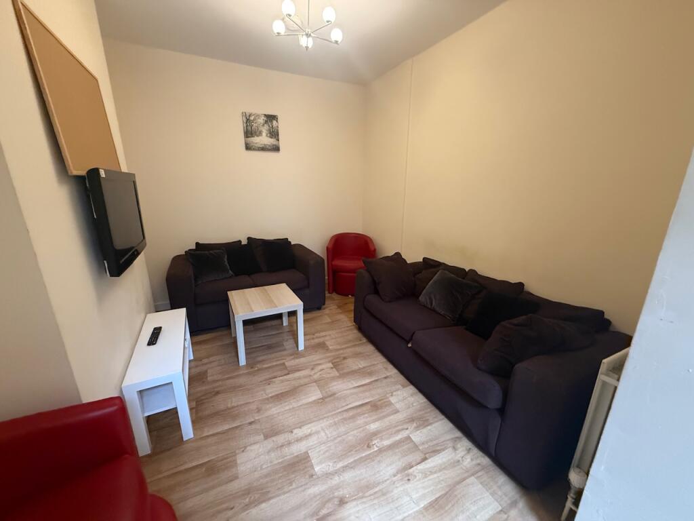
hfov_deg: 102.1
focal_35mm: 14
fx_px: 281
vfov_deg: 85.7
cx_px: 347
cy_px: 260
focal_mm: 2.22
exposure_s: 1/50
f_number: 2.2
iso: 500
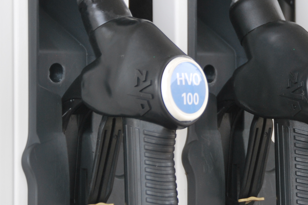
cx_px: 271
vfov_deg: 4.7
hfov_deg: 7.0
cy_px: 82
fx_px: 2523
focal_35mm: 295
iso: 200
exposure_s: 1/160
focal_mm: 80
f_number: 4.5
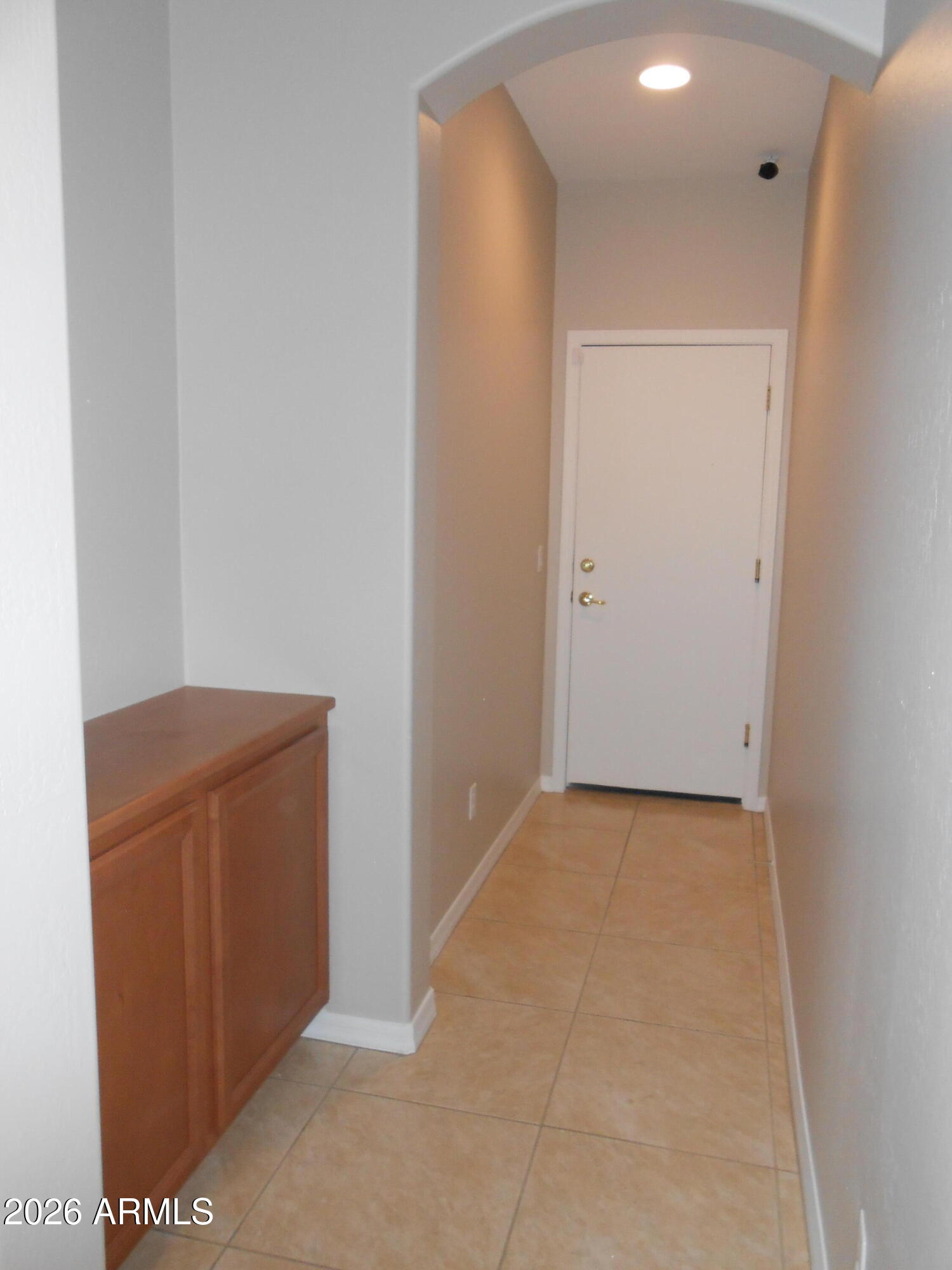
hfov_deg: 53.1
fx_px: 953
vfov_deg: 67.3
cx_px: 476
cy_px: 635
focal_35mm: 26
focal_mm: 4.6
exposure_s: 1/25
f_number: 3.5
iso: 250
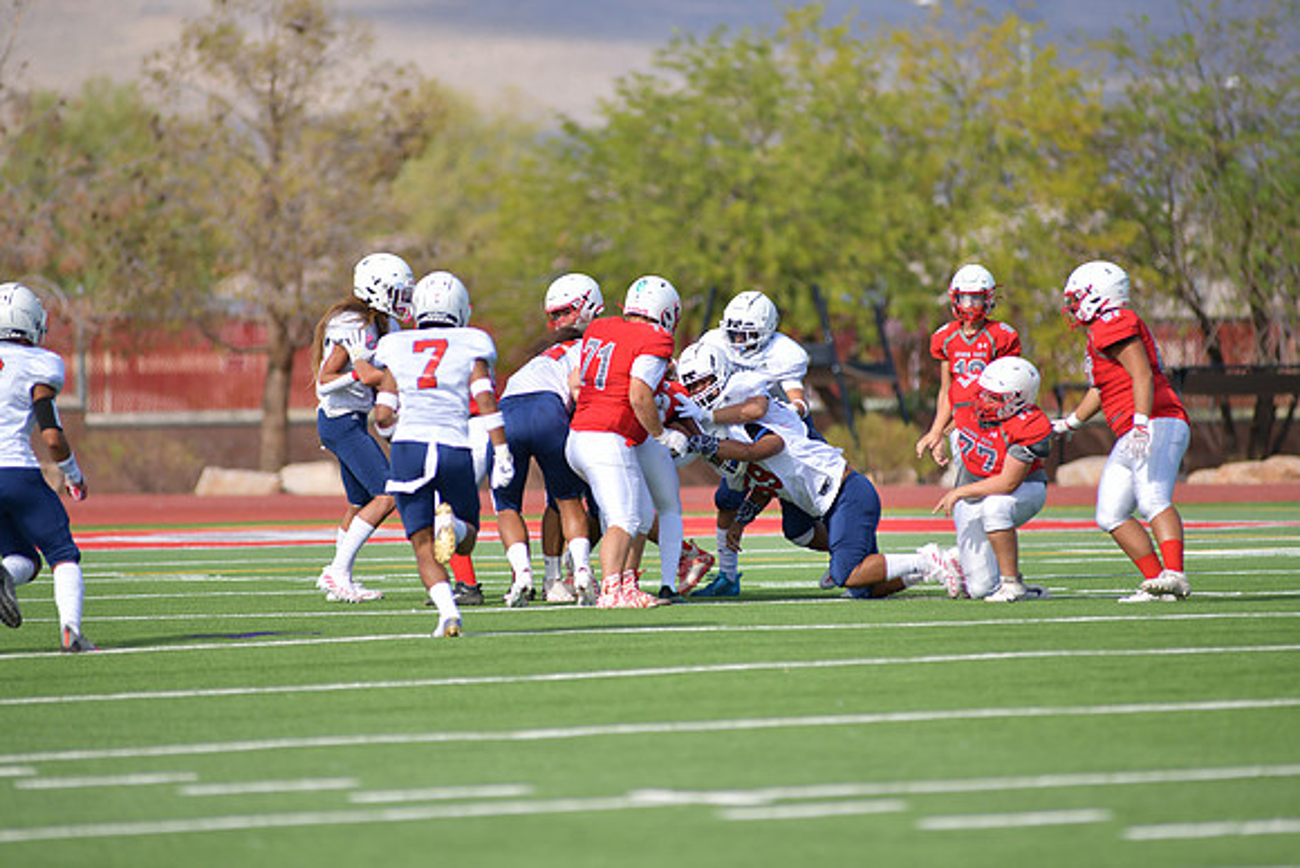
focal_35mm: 300
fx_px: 10835
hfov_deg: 6.9
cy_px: 434
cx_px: 650
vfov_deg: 4.6
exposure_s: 1/2000
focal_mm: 300
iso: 140
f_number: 3.5
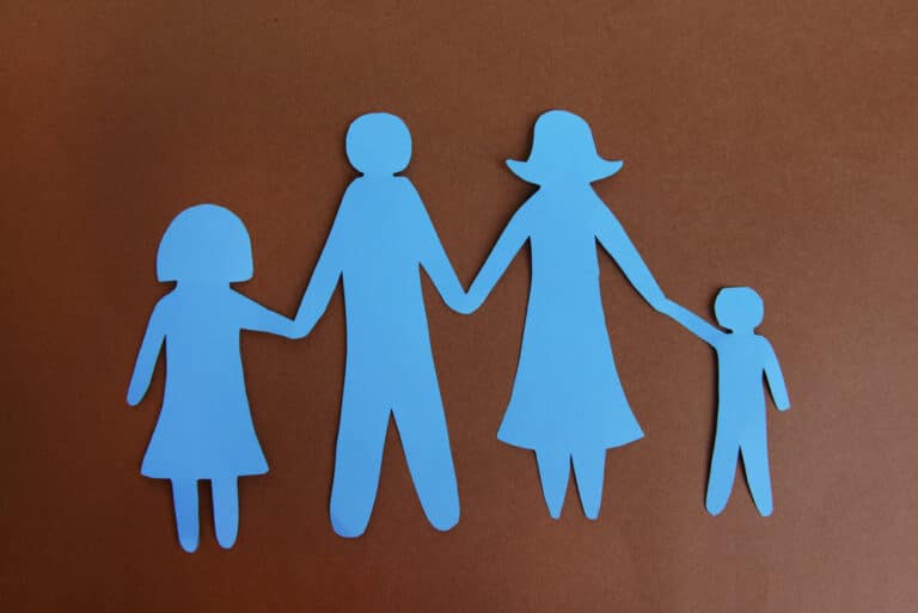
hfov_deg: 53.1
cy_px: 306
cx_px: 459
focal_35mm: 36
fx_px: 918
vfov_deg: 36.9
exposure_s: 1/160
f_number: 10
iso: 160
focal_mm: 36
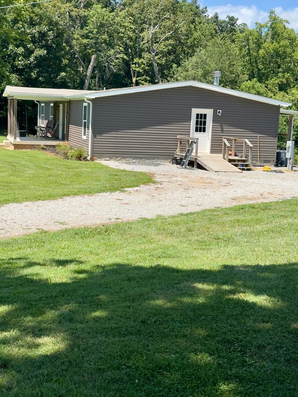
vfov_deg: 33.8
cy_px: 193
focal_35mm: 57
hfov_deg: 25.7
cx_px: 130
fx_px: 654
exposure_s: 1/3058
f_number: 1.78
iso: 64
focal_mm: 6.86
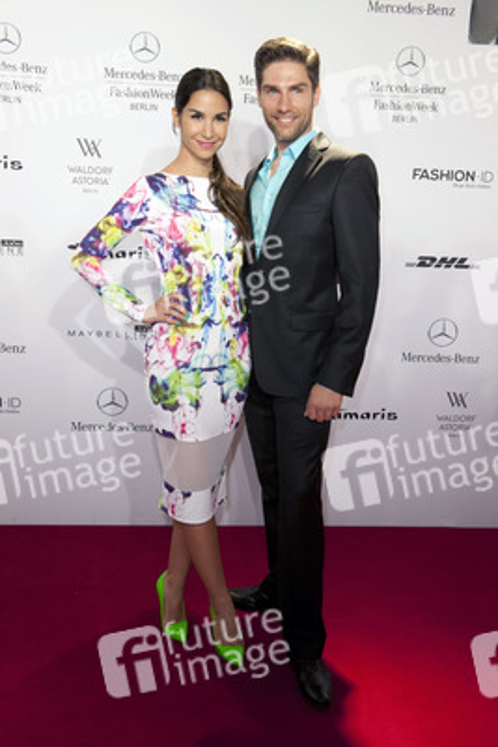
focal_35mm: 36
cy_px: 374
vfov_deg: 53.1
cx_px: 249
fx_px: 746
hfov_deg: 36.9
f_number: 5.6
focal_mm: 36
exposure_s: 1/250
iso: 1600
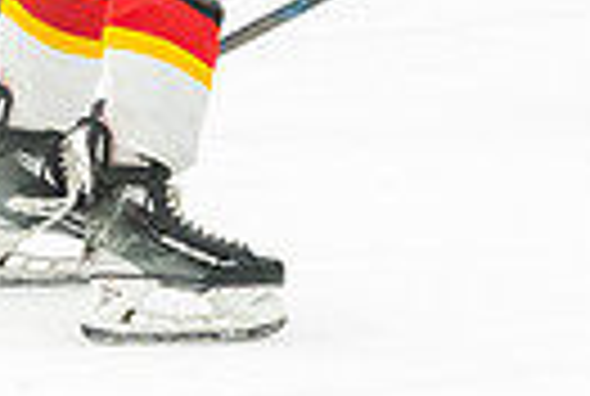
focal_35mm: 673
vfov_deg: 2.1
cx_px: 102
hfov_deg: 3.1
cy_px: -265
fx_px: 11055
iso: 3200
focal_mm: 122
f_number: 2.8
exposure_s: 1/640
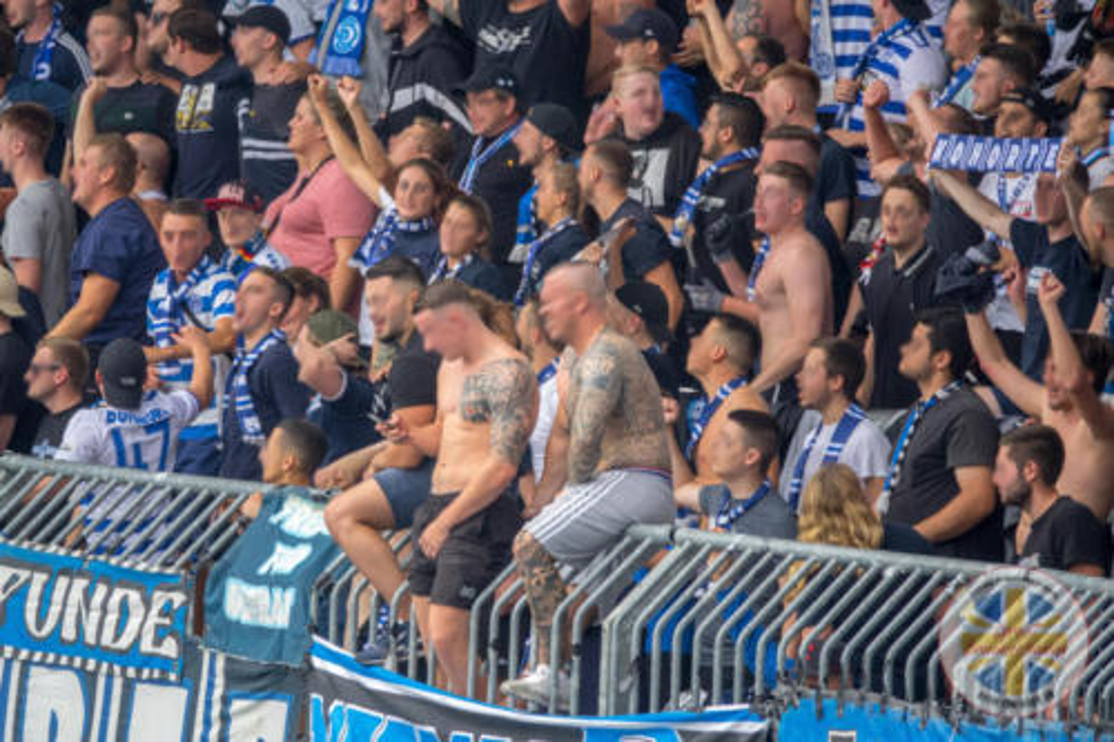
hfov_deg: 3.4
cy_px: 371
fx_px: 18560
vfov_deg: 2.3
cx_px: 557
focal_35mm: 600
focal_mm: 220
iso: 640
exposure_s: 1/1000
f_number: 4
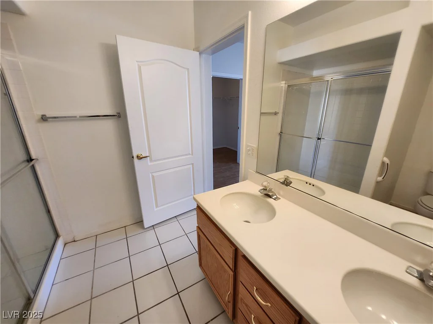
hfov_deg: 106.2
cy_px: 162
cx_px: 216
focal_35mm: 13
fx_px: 163
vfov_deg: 89.9
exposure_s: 1/60
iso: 125
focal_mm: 1.7
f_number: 2.2
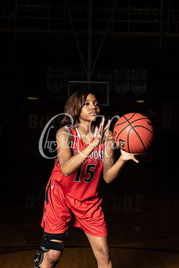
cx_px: 90
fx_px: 522
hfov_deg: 19.5
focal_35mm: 70
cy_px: 134
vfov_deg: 28.8
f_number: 14
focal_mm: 70
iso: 320
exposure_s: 1/200
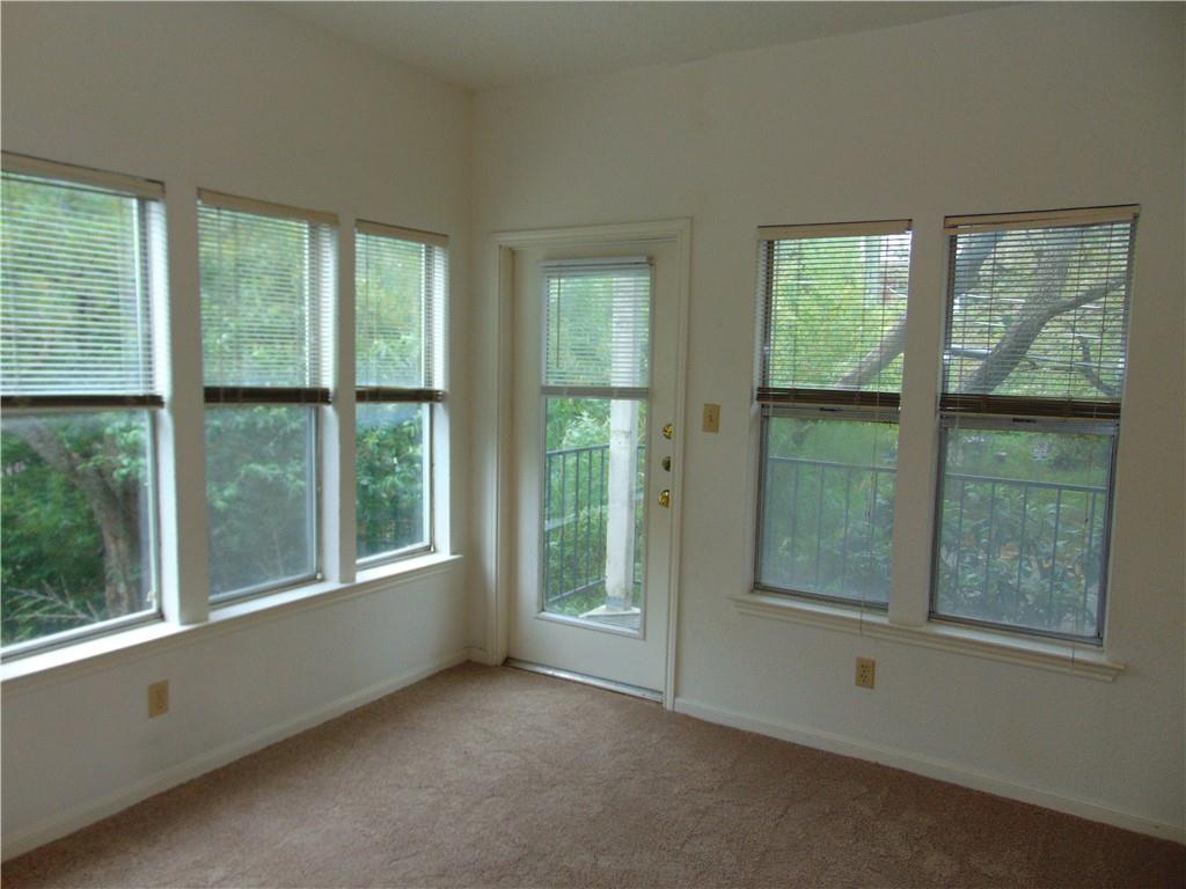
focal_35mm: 25
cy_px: 444
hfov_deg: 69.4
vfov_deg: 54.9
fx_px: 857
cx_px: 593
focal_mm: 4.5
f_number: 3
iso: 100
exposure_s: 1/40
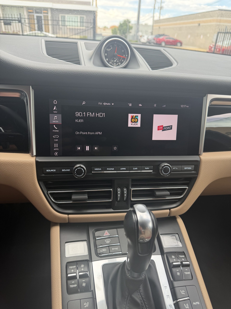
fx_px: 214
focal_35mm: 24
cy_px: 154
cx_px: 116
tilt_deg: -28.1
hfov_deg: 56.8
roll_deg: -2.7
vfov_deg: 71.6
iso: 100
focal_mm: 6.76
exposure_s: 1/401
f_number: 1.78
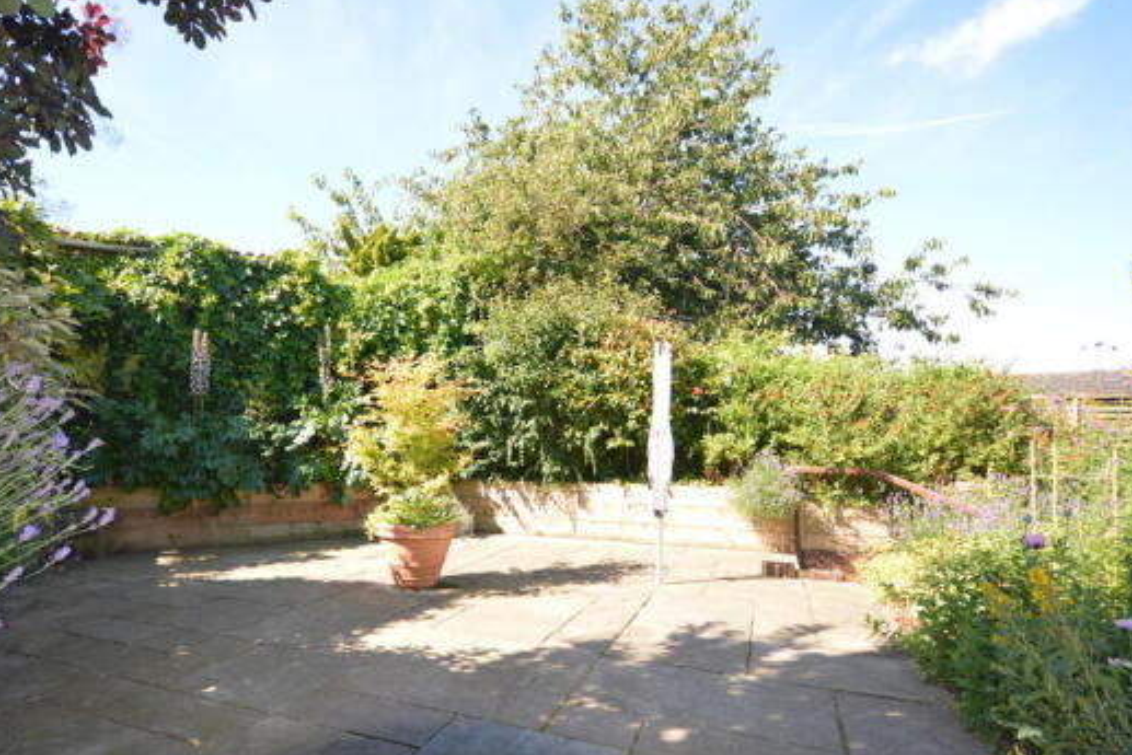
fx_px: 598
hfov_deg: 85.3
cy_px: 433
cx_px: 429
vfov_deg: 64.3
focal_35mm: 19
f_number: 4
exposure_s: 1/125
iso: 110
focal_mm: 10
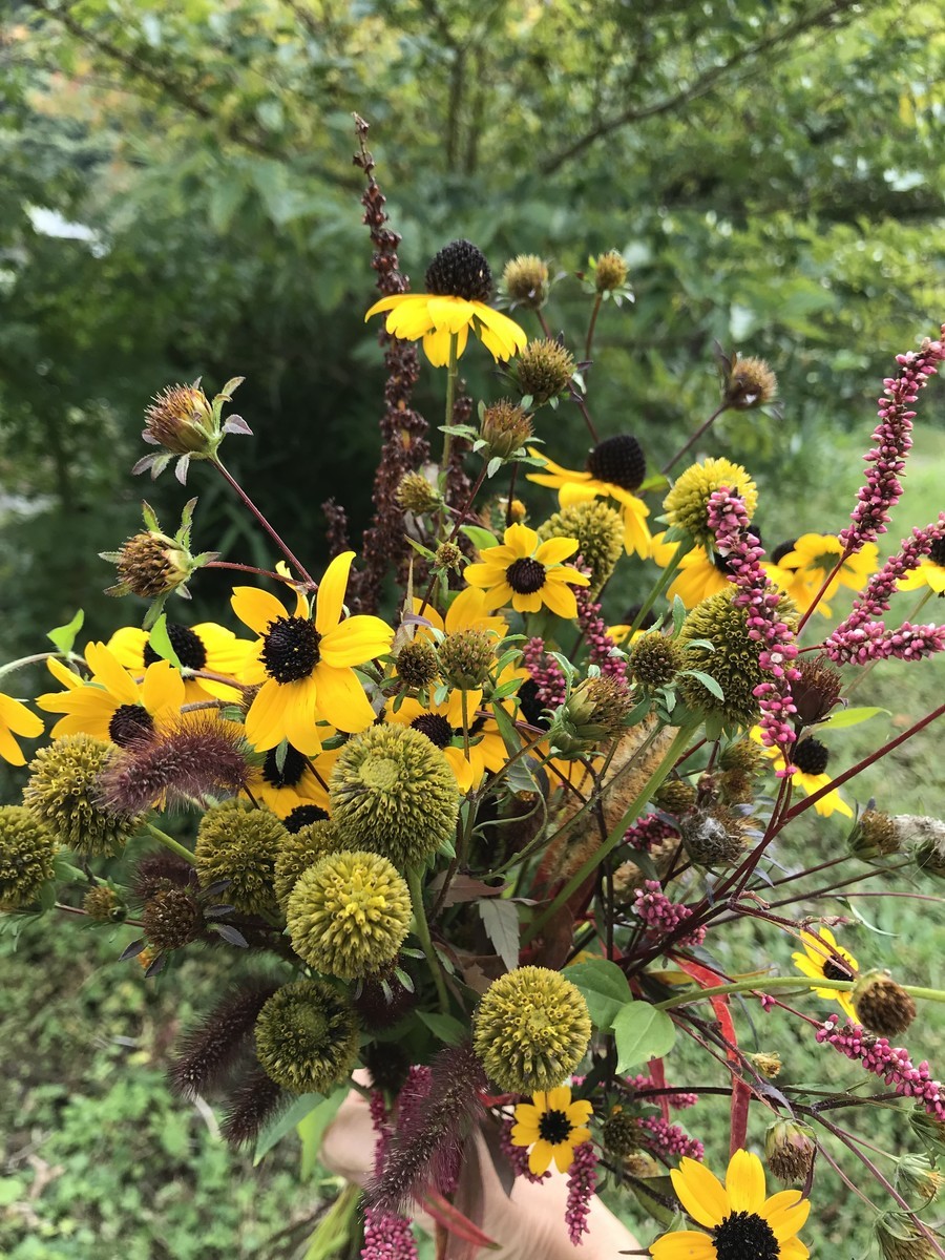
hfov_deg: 49.7
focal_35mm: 28
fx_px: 1019
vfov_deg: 63.4
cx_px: 472
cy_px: 630
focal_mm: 3.99
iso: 20
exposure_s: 1/335
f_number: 1.8
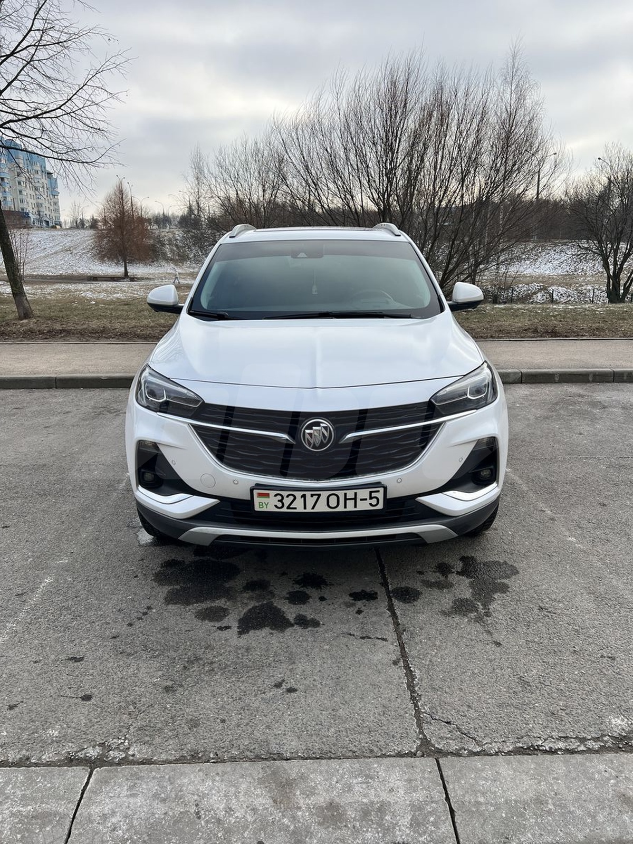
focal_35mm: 26
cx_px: 316
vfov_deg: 67.3
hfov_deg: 53.1
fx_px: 634
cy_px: 422
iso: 50
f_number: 1.5
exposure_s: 1/1669
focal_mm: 5.7
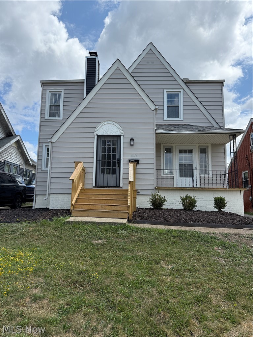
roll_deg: -0.9
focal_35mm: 24
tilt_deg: +7.5
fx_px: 234
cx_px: 126
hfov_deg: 56.8
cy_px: 168
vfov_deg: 71.6
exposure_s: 1/6711
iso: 100
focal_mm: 6.76
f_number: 1.78
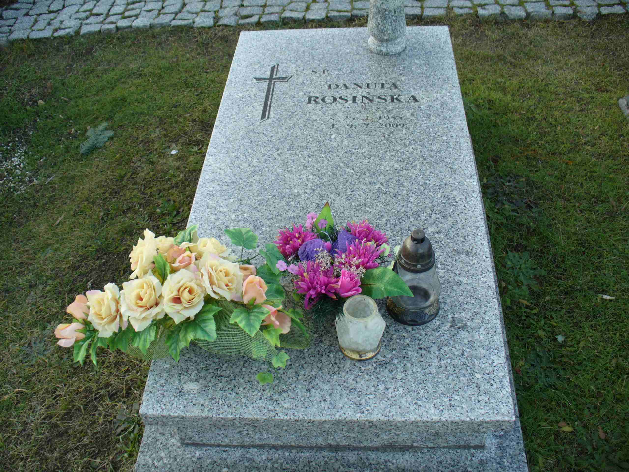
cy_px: 236
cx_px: 314
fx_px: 672
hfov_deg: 50.1
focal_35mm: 37
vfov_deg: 38.7
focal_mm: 6.1
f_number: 2.8
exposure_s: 1/80
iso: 80
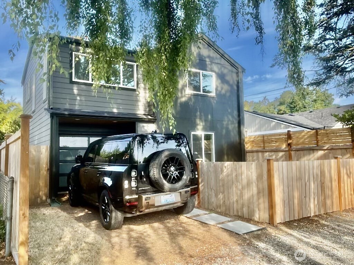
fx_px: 297
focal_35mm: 29
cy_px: 132
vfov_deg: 48.2
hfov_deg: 61.7
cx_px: 177
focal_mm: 3
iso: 25
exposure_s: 1/327
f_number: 1.8
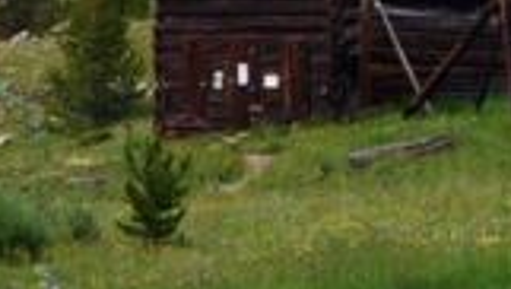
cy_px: -300
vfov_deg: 5.5
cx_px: 628
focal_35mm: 218
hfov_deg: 9.7
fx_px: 2958
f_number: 7.1
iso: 100
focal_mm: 35
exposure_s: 1/200
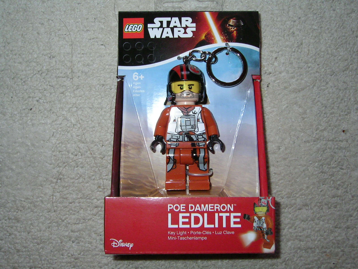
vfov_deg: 39.7
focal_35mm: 36
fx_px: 372
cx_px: 179
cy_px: 134
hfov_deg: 51.4
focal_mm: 5.6
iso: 100
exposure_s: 1/30
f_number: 4.8
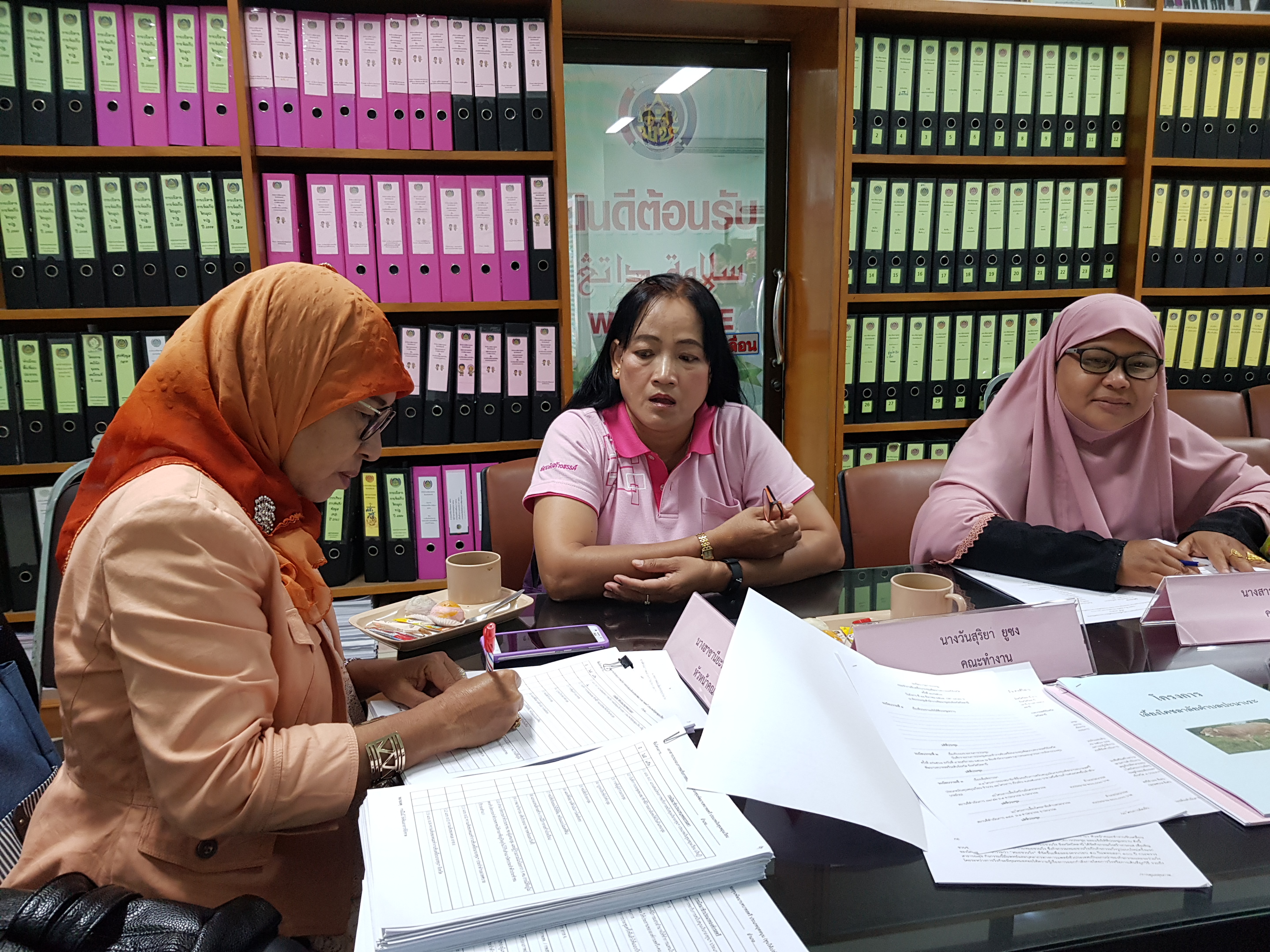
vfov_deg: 53.1
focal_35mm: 26
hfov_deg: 67.3
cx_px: 635
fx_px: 954
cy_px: 476
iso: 160
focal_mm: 4.3
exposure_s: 1/33
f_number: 1.7
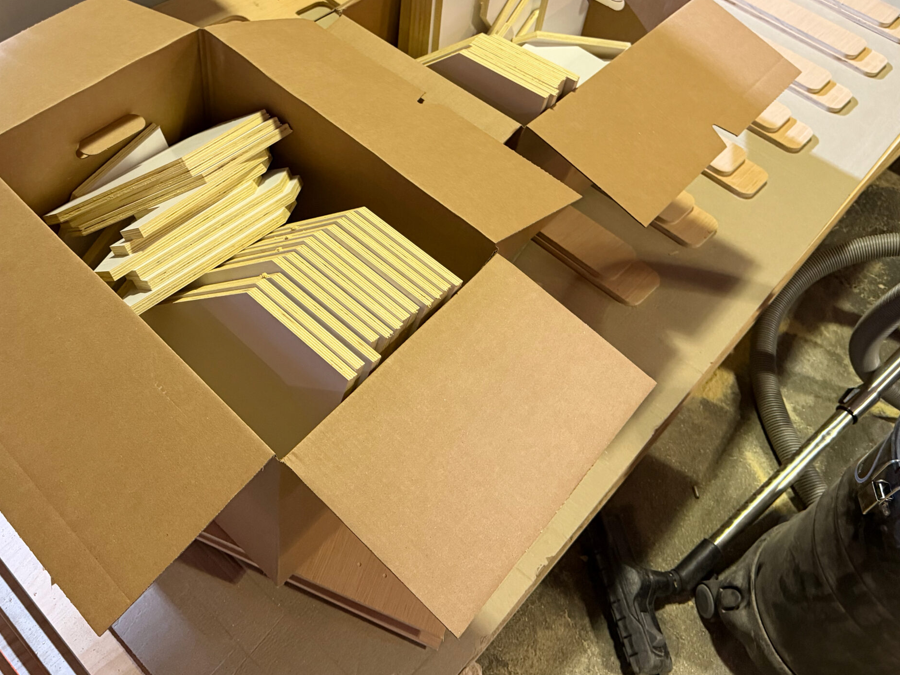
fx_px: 858
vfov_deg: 42.5
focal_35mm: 33
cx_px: 369
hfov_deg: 55.0
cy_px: 236
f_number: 1.78
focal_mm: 6.76
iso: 500
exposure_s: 1/50
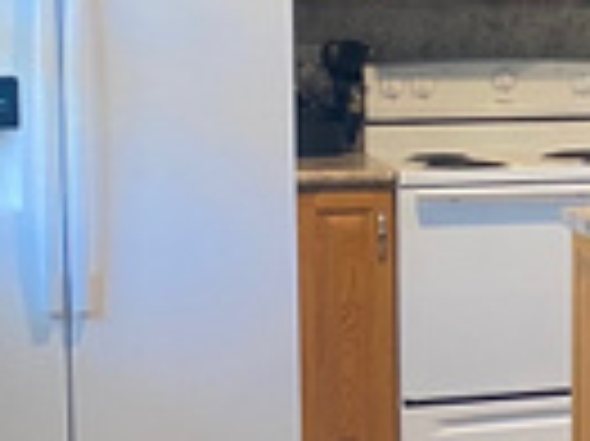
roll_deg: -1.2
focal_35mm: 127
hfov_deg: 13.3
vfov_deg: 11.7
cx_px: 1194
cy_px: 194
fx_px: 2163
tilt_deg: -4.6
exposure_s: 1/60
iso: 320
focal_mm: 4.25
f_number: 1.8
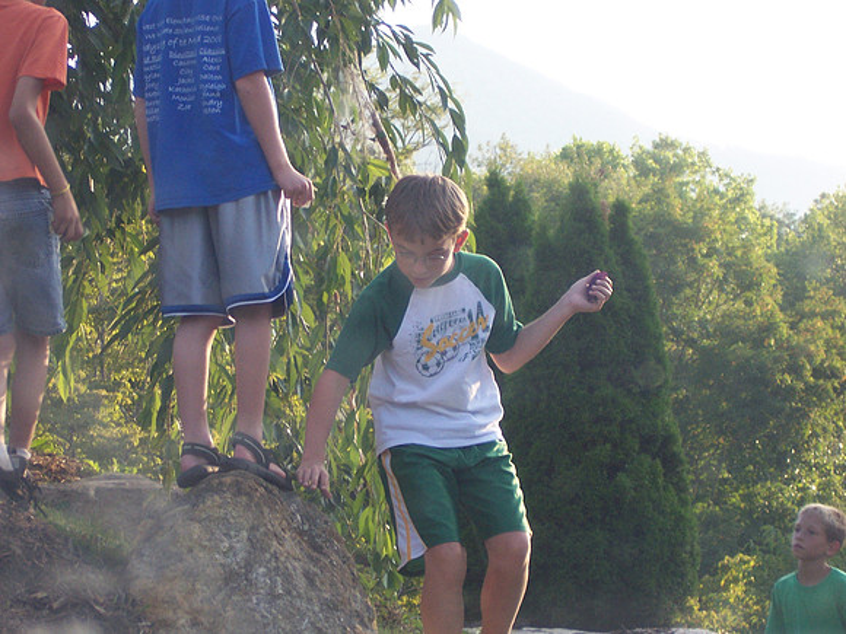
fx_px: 3226
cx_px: 423
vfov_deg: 11.2
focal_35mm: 132
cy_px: 317
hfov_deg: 14.9
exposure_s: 1/90
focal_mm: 22
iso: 140
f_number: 4.8
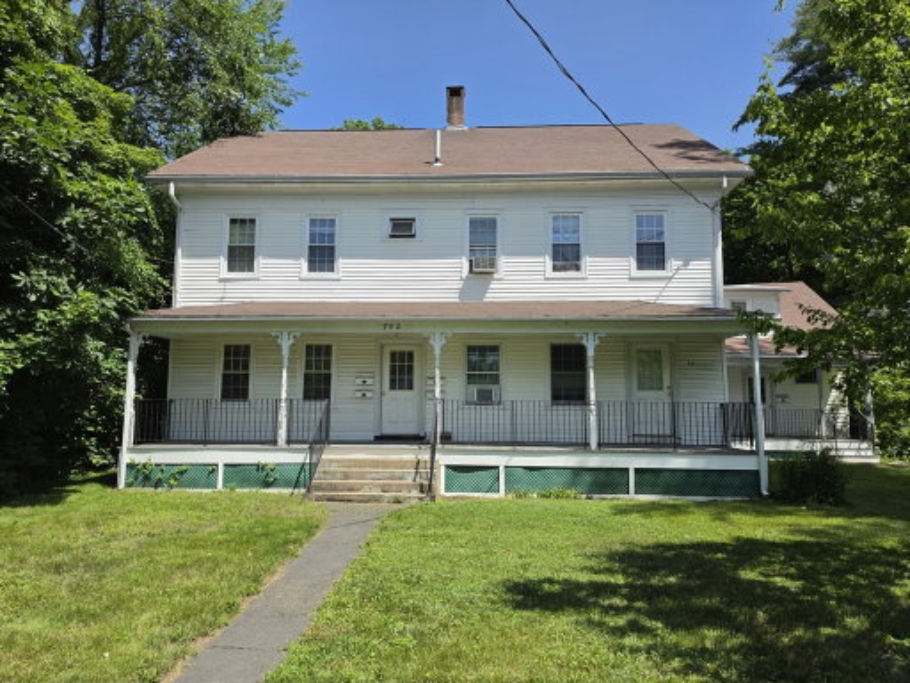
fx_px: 605
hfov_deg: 73.9
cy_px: 342
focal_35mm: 23
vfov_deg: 58.9
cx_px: 455
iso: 64
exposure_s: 1/5955
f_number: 1.4
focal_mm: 6.5
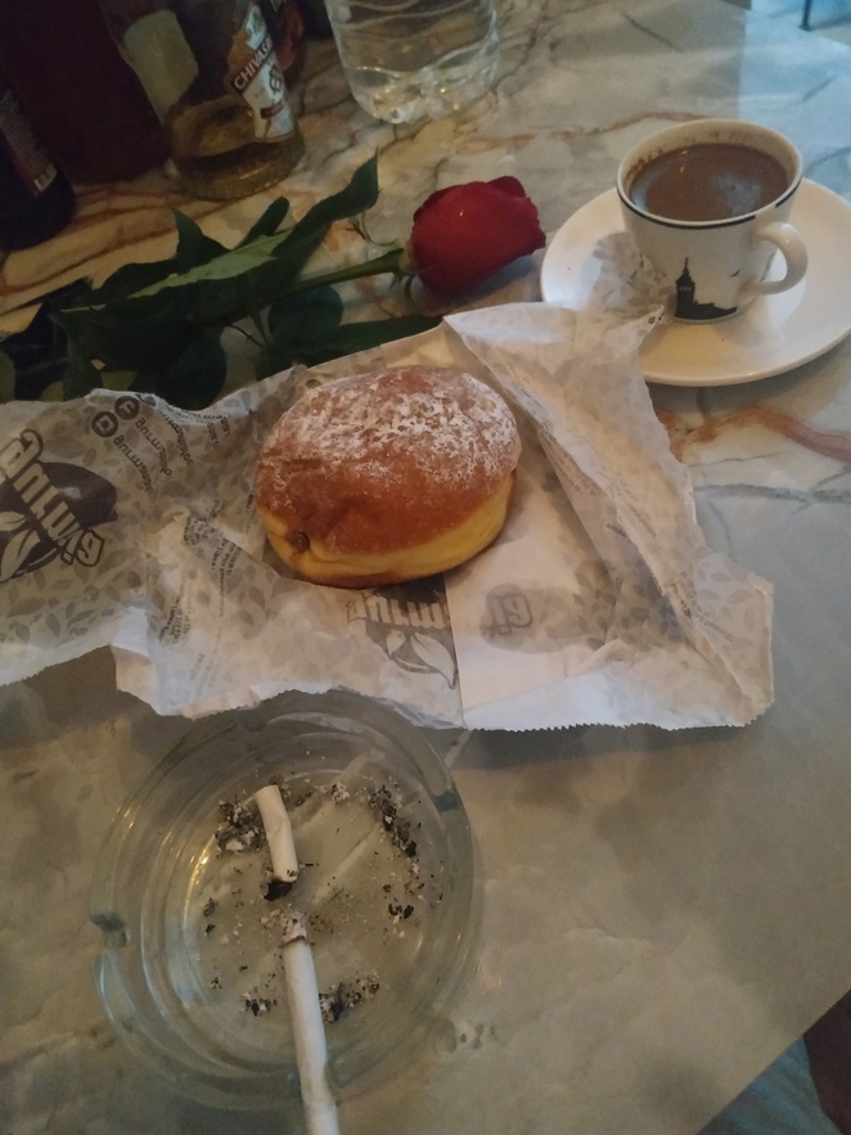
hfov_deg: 54.9
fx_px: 820
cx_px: 441
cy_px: 557
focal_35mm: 25
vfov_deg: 69.4
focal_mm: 3.94
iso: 3200
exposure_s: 1/17
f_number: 1.9
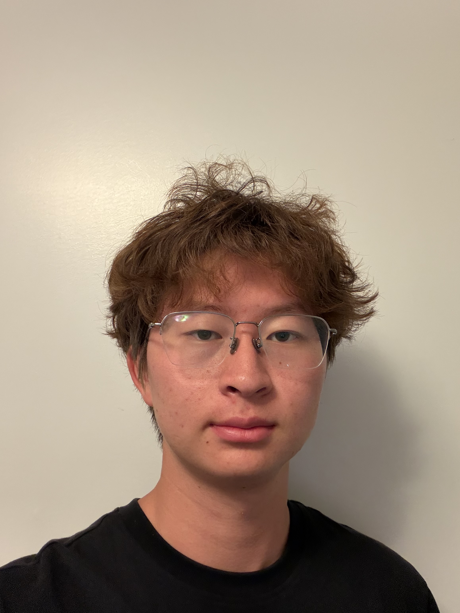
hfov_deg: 46.8
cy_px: 306
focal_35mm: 30
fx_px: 532
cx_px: 230
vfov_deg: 60.0
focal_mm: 2.71
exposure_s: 1/30
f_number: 1.9
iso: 500
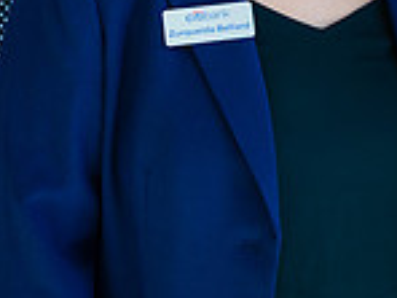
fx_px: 1514
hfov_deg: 14.5
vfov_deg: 10.9
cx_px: 475
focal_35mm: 132
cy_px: -102
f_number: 3.2
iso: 500
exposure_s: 1/200
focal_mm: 34
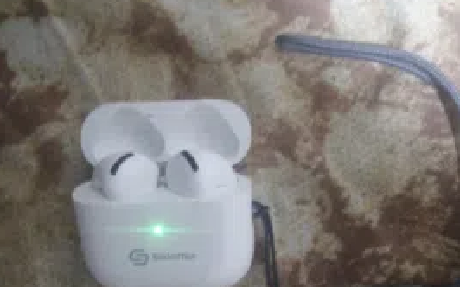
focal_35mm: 43
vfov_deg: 29.8
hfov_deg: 46.2
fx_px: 539
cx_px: 244
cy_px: 168
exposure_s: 1/14.3
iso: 1000
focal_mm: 3.88
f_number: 1.8
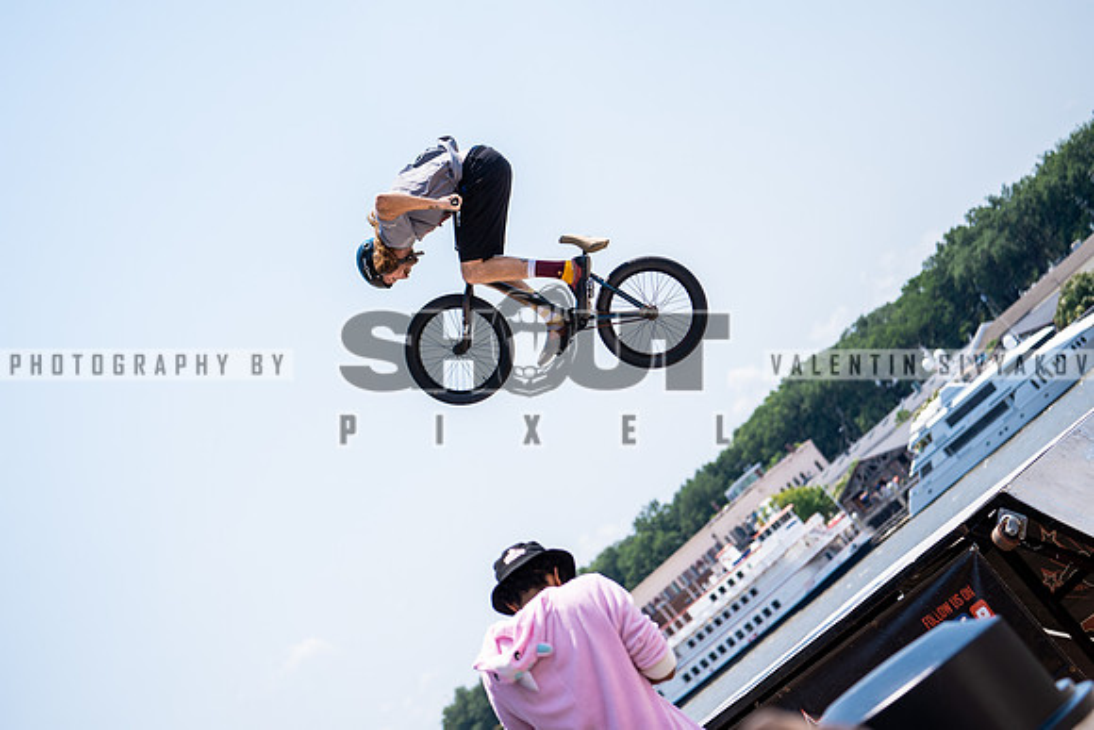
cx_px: 464
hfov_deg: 25.1
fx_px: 2451
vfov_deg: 16.9
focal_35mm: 81
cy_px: 310
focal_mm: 70
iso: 125
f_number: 3.2
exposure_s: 1/2000
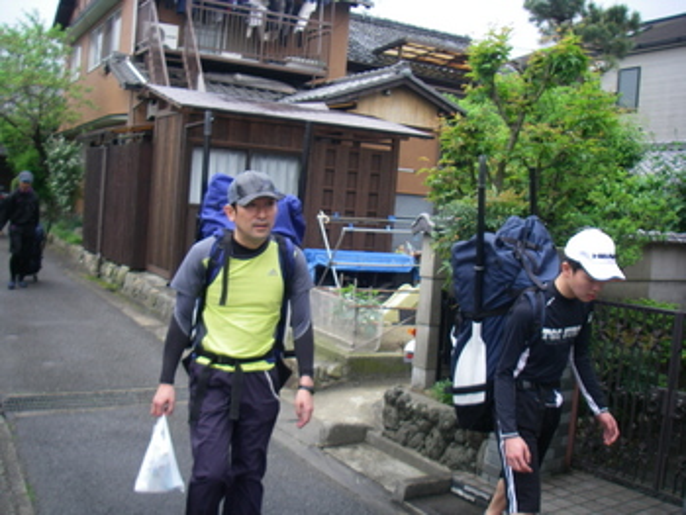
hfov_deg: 48.9
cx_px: 343
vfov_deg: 37.8
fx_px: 754
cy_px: 258
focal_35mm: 38
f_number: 3.3
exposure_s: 1/100
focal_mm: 6.3
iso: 64
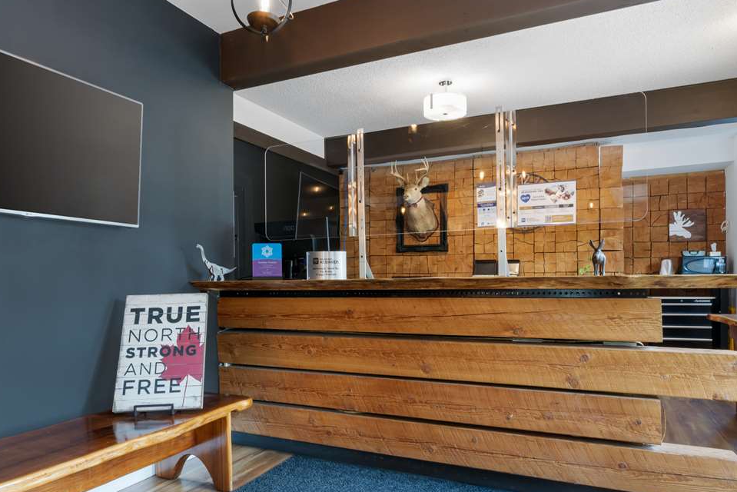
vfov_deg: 51.2
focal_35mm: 25
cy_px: 280
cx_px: 357
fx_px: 512
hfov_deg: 71.5
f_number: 10
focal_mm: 16
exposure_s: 2.5
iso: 400
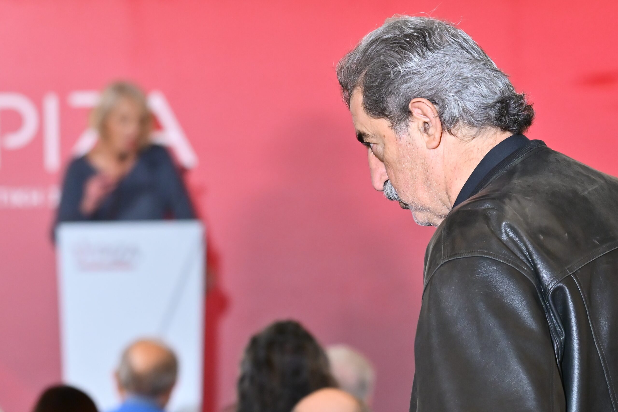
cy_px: 206
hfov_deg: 11.4
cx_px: 309
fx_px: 3090
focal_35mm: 180
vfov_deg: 7.6
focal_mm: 180
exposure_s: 1/250
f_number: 5.6
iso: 3200
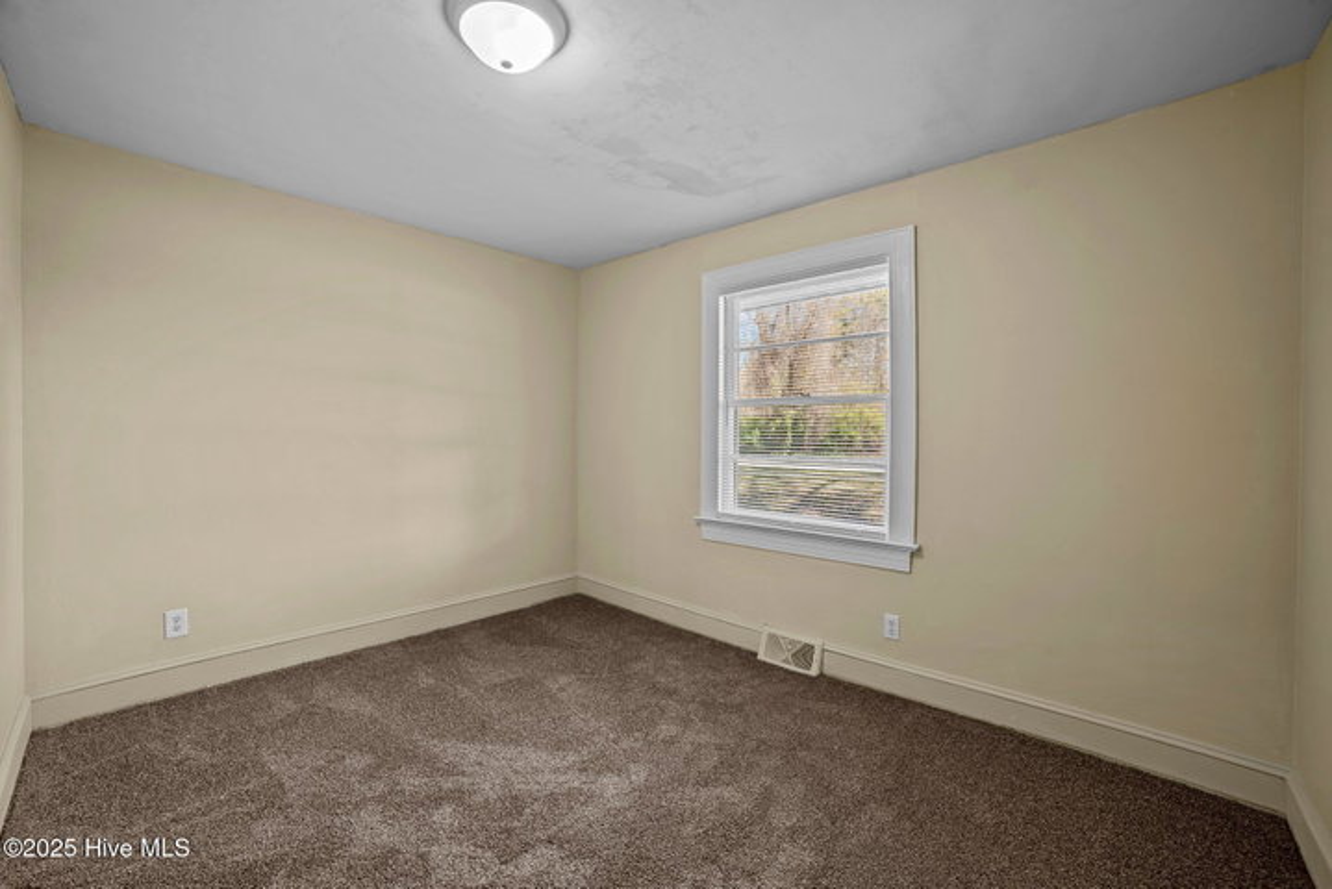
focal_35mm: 14
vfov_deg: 81.3
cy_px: 444
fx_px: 518
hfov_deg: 104.2
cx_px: 666
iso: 100
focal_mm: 14
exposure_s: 1.6
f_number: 8
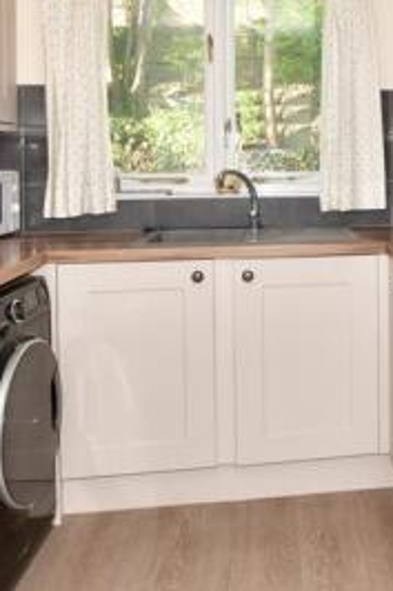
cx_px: 424
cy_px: 159
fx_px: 607
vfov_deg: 50.1
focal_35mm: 37
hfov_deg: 32.0
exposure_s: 1/25
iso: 200
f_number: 6.3
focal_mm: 10
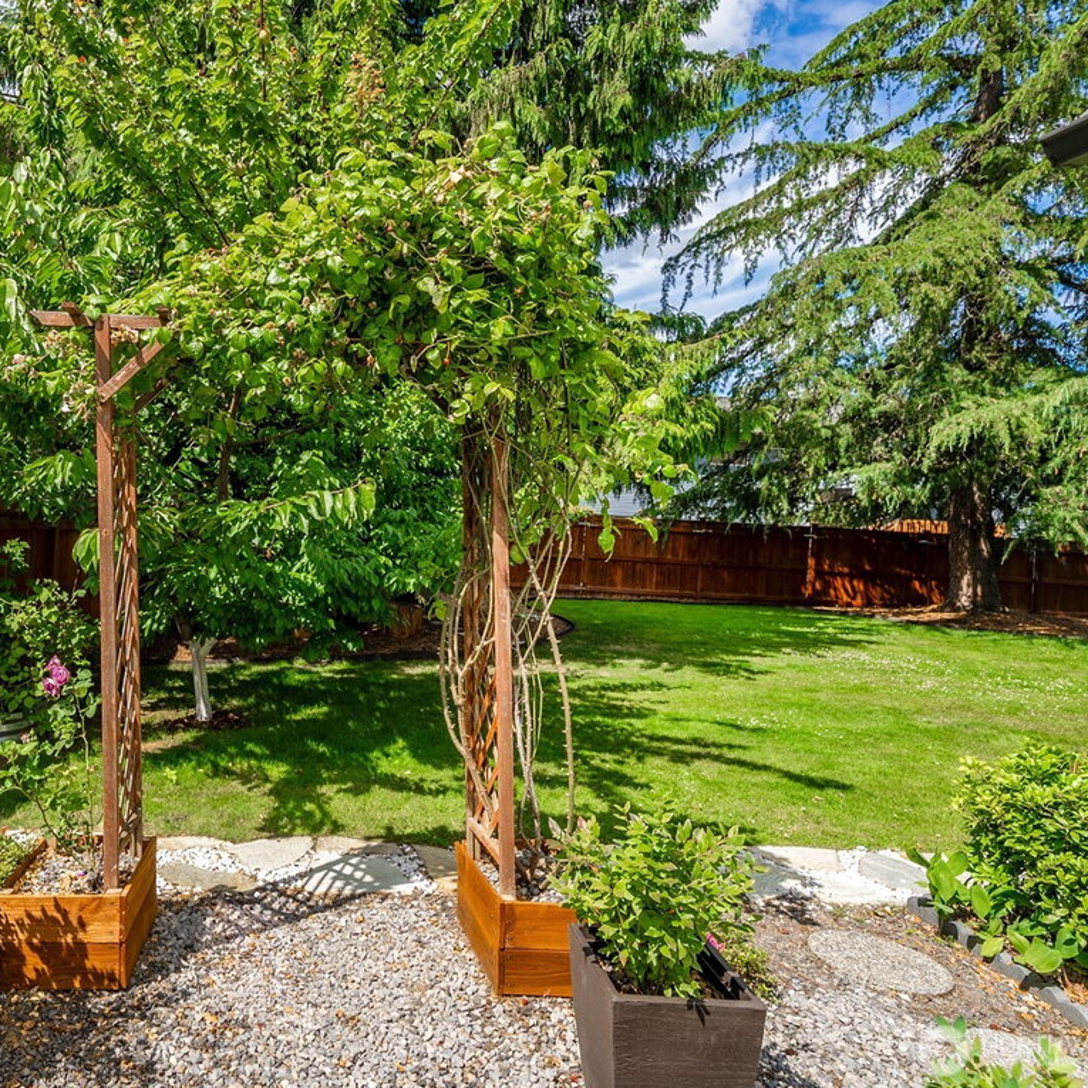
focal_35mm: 20
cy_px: 520
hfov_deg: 71.1
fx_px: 711
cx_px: 311
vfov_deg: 74.8
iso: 80
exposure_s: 1/125
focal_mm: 15
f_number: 7.1
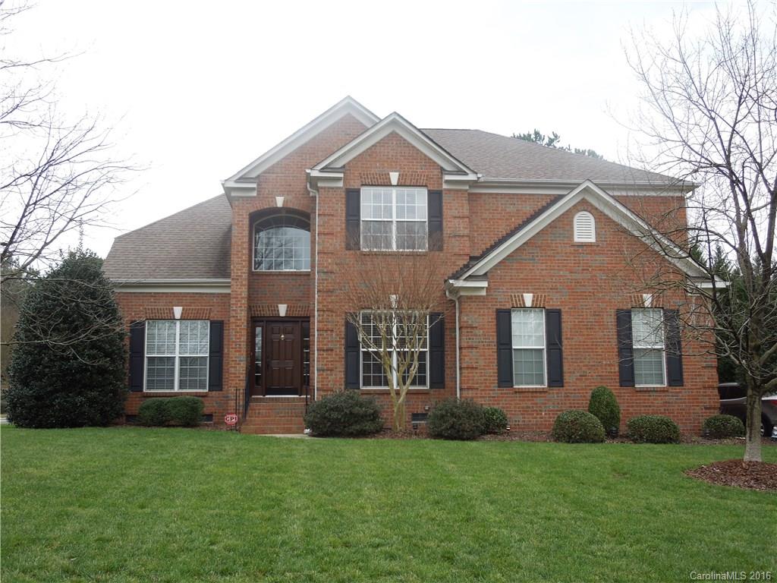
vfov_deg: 40.7
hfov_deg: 52.6
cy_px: 292
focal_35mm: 35
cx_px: 388
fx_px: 786
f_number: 3.7
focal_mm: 6.3
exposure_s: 1/100
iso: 100
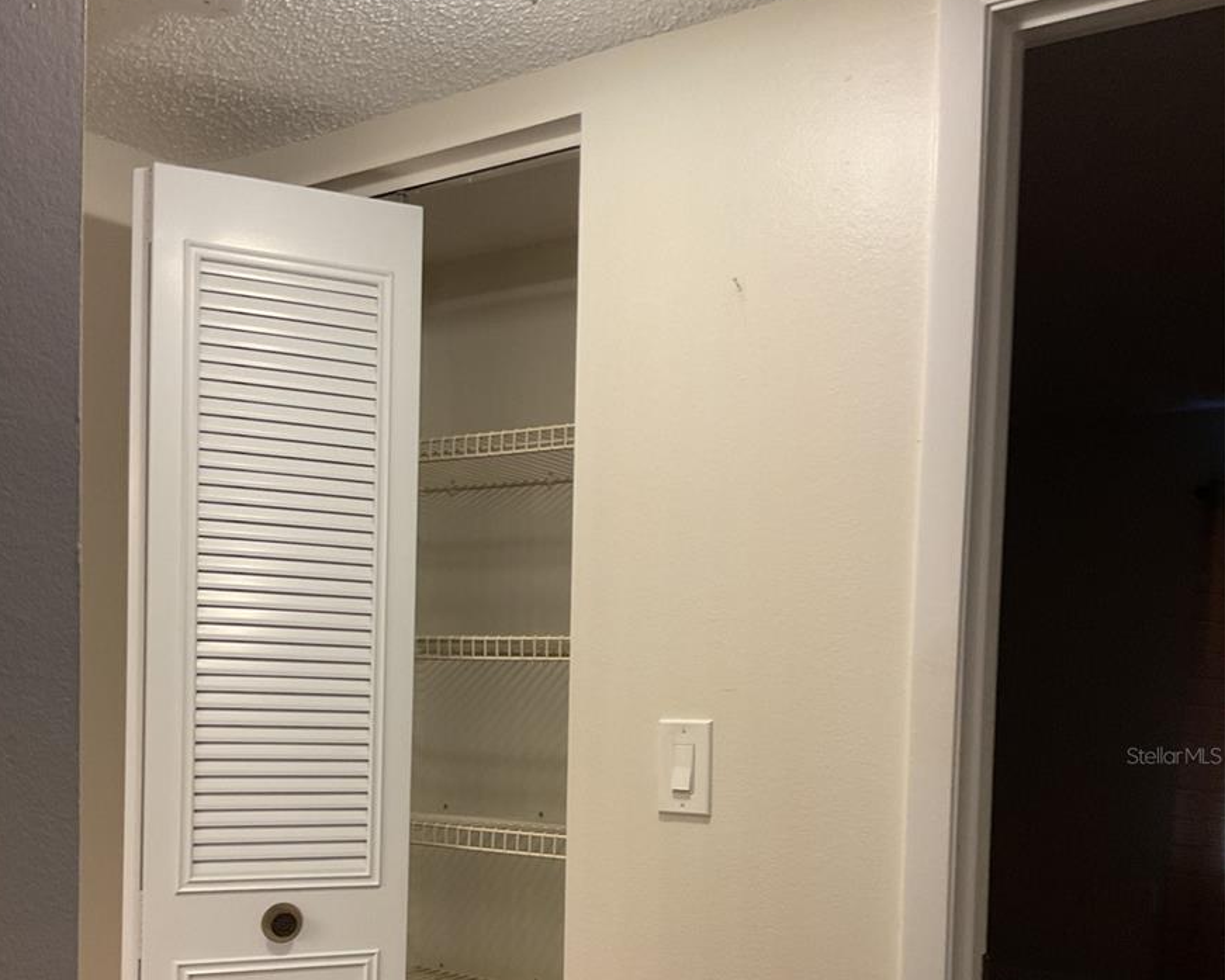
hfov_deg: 46.8
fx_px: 1414
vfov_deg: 37.1
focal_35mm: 39
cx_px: 594
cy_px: 755
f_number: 1.8
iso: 80
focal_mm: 3
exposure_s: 1/60
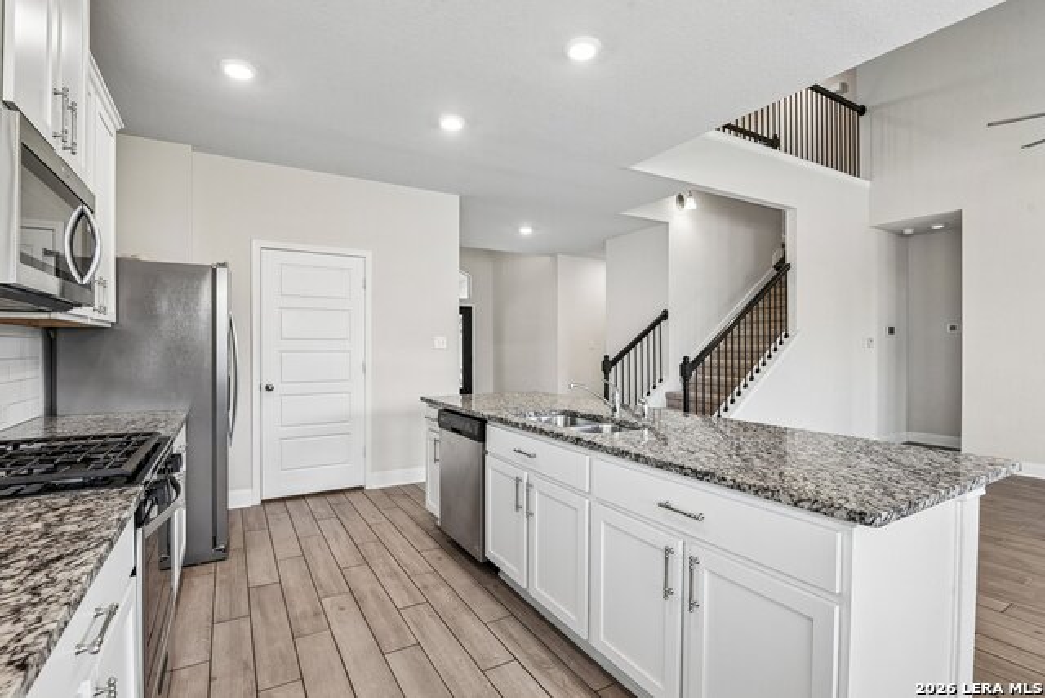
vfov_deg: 73.8
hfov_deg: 96.7
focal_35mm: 16
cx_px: 522
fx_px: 465
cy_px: 349
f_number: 8
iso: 560
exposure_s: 1/15
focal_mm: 16
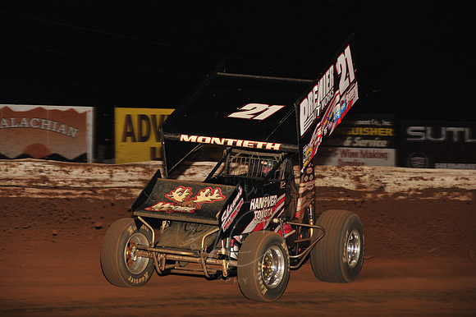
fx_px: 1784
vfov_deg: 10.1
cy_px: 158
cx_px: 238
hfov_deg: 15.2
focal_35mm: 135
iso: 800
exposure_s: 1/320
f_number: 6.3
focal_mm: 135
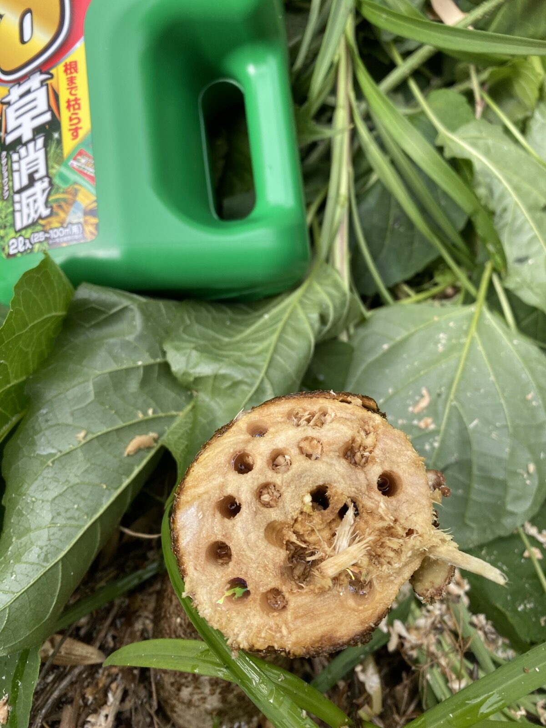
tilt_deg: -48.4
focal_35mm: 25
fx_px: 526
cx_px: 273
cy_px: 364
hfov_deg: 54.9
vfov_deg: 69.4
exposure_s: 1/428
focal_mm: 4.25
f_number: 1.8
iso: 32
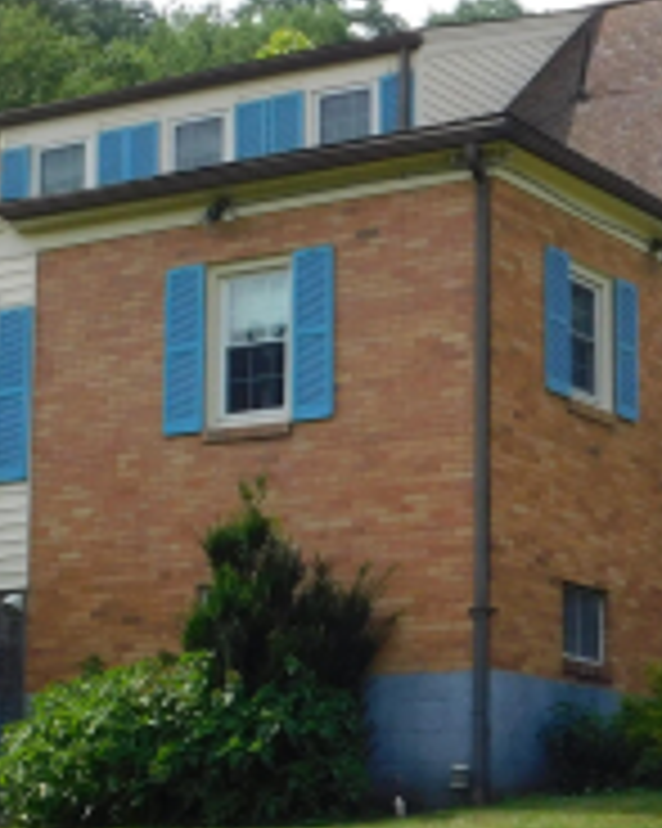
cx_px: 349
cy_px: 558
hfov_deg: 14.5
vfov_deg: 18.1
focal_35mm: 106
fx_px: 2598
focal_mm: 5.3
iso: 125
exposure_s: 1/1000
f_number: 3.2
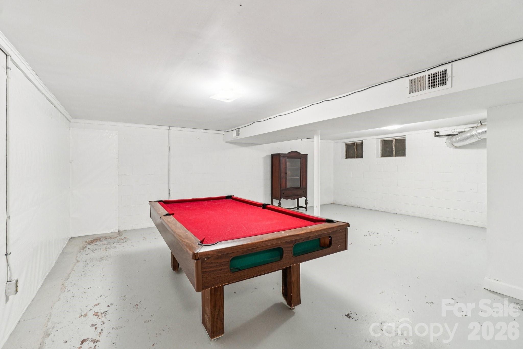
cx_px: 262
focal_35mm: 15
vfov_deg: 77.3
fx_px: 218
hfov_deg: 100.4
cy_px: 174
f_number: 8
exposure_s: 1/8
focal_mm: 10
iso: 400
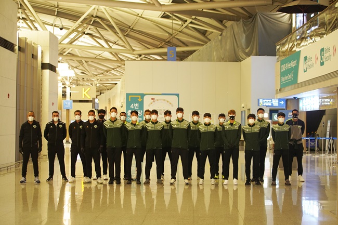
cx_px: 169
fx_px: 657
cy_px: 112
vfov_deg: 19.4
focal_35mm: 70
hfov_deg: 28.9
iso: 2500
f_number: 4
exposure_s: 1/125
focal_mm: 70
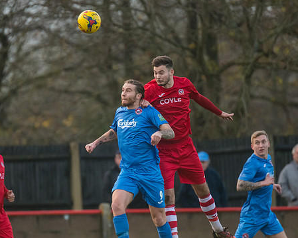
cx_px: 104
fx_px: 5635
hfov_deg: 3.0
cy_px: 145
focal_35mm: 639
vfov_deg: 2.4
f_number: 2.8
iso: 2000
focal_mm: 300
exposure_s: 1/2000
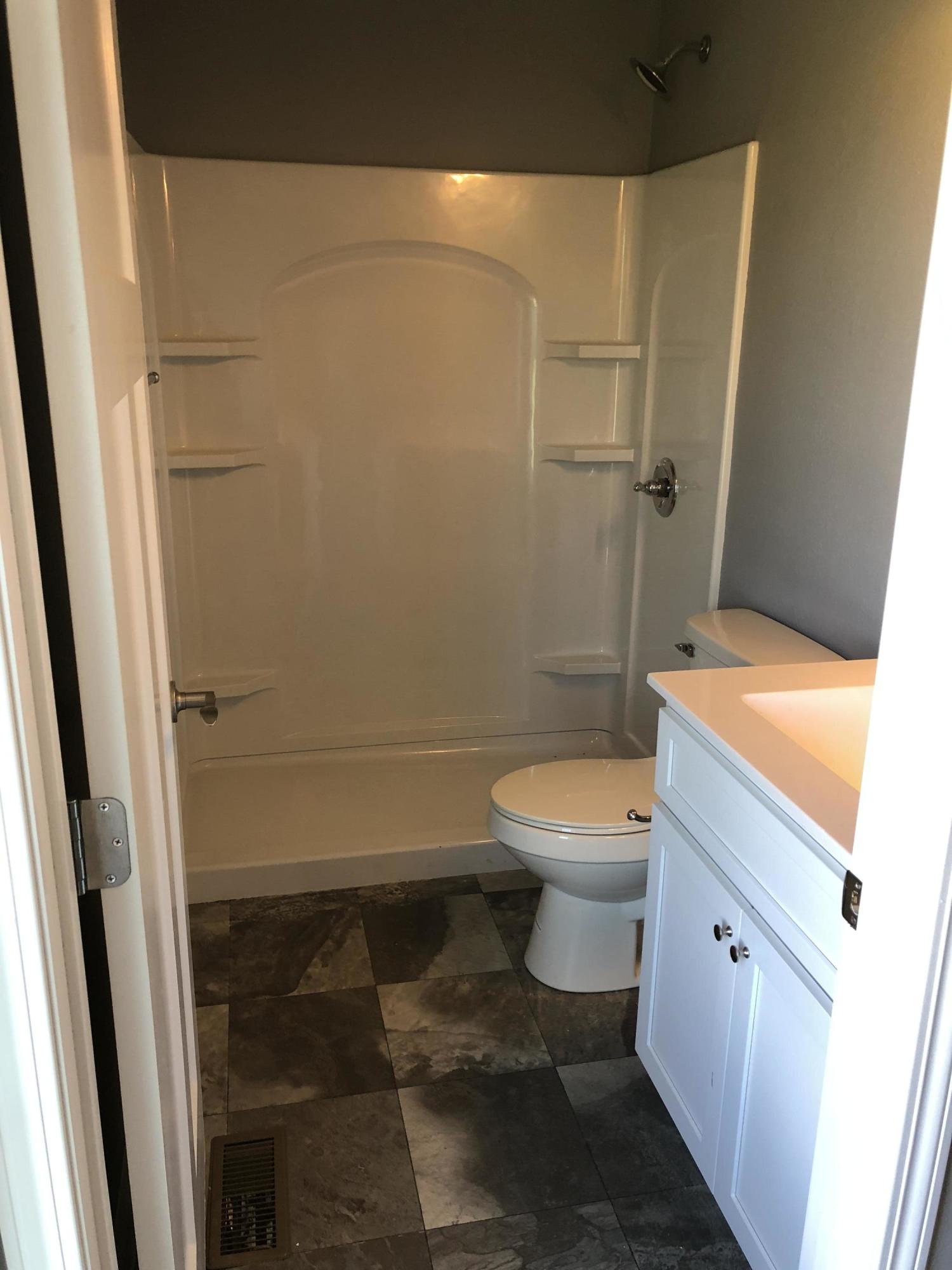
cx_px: 476
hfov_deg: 49.7
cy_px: 635
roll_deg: -1.4
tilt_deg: -15.1
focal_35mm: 28
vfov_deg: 63.4
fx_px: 1027
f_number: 1.8
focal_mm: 4
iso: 32
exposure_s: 1/30
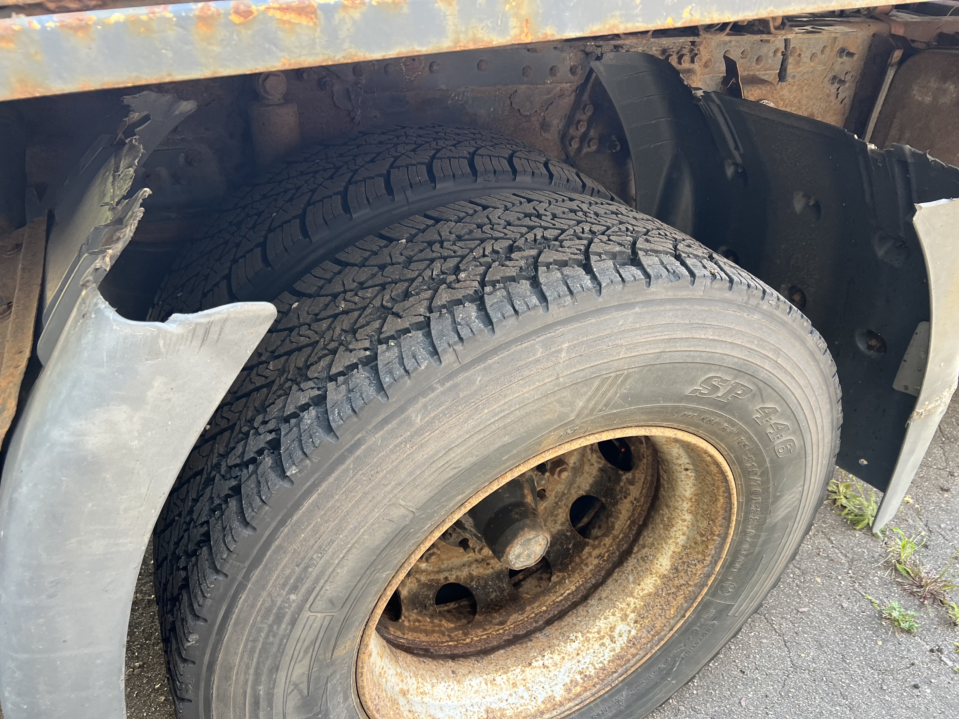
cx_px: 480
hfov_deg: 67.3
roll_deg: -1.3
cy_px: 360
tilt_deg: -33.6
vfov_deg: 53.1
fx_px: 720
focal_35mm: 26
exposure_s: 1/121
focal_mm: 5.7
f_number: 1.5
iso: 125
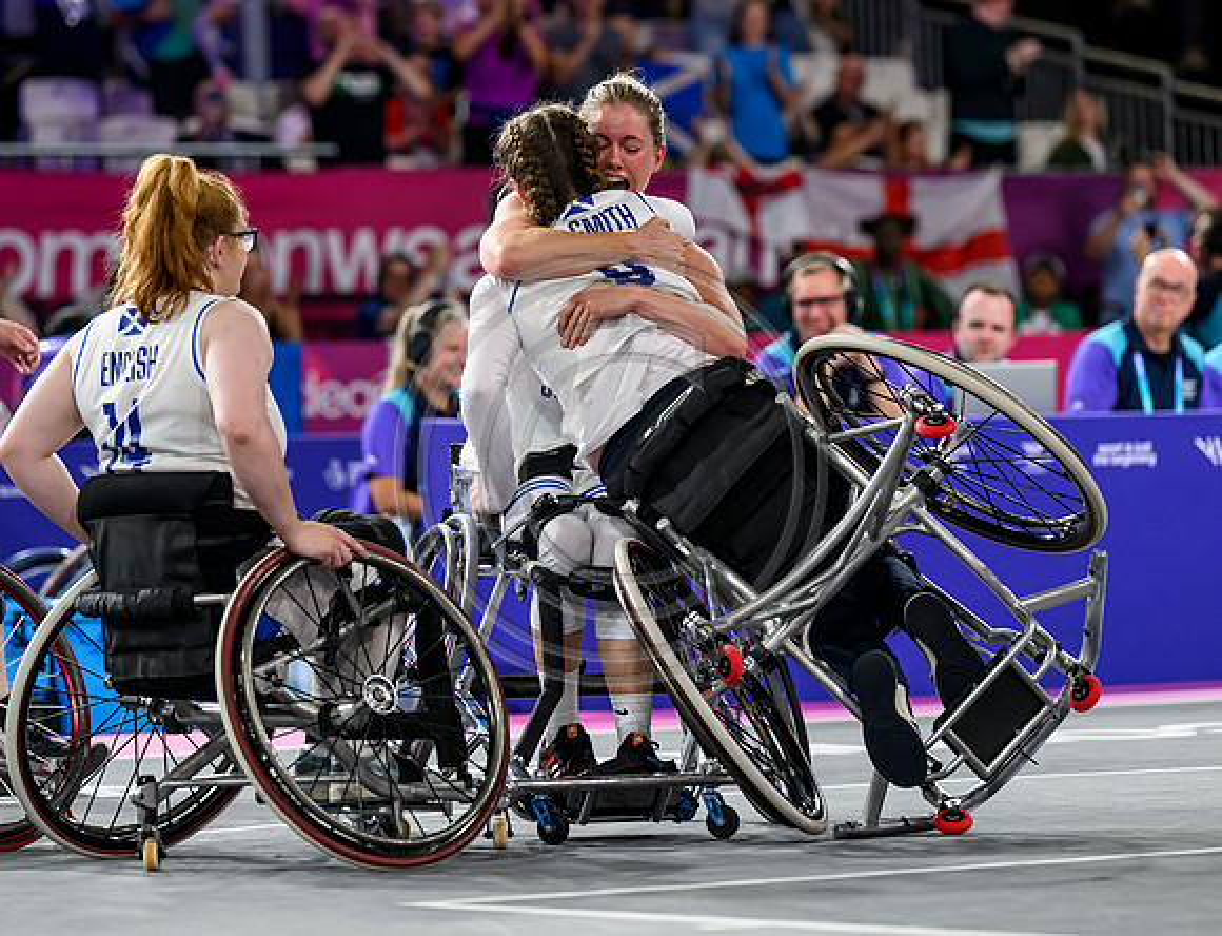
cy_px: 412
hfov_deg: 10.7
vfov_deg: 8.2
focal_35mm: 183
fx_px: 6496
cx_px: 557
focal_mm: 145
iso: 2500
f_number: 3.2
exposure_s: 1/1600
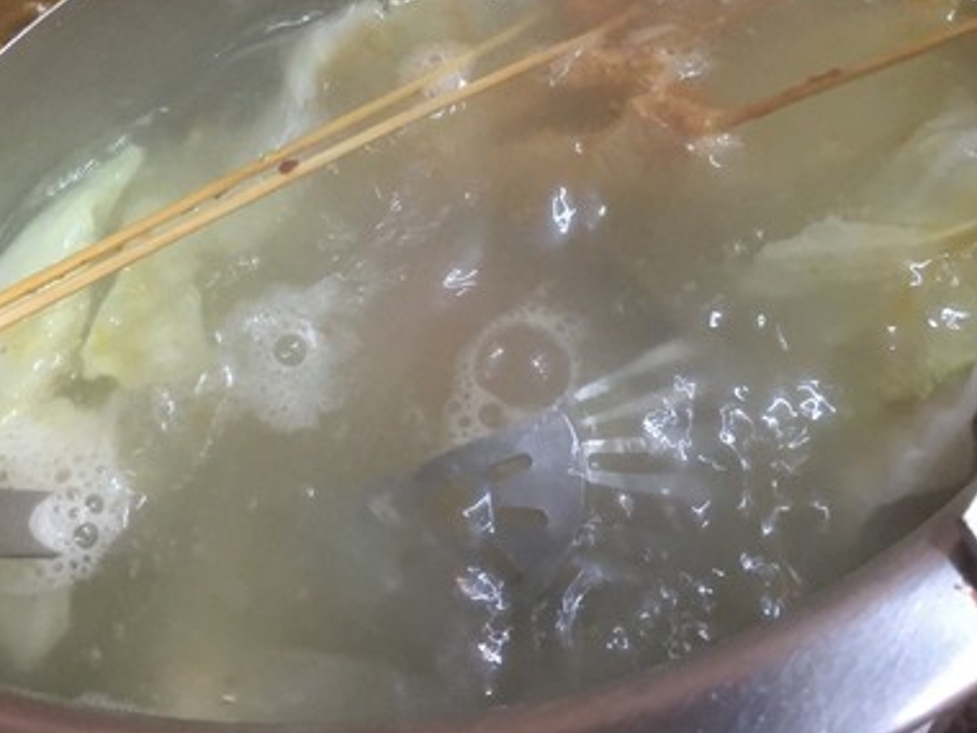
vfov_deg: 25.6
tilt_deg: -54.0
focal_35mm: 55
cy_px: 49
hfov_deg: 34.8
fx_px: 1552
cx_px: 383
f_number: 2.2
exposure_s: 1/30
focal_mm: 4.15
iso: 160
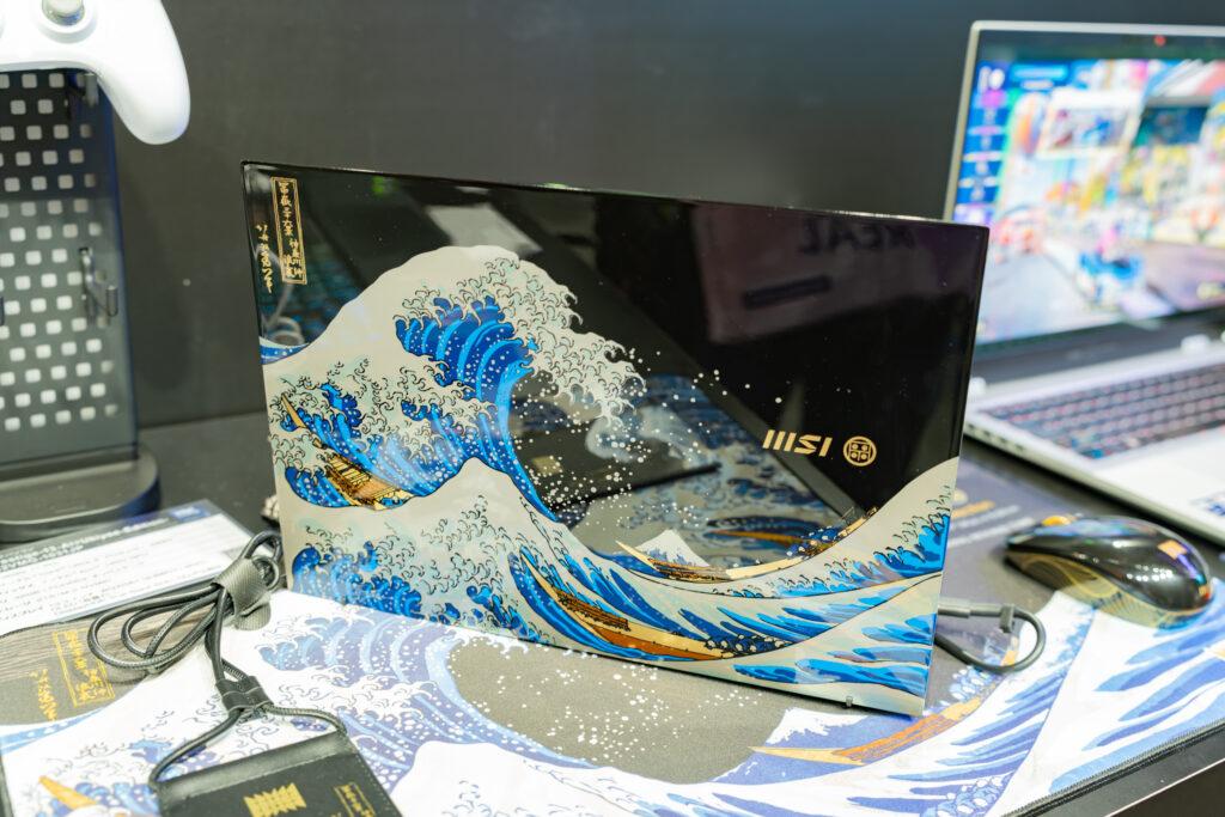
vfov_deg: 37.9
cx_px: 612
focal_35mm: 35
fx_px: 1191
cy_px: 408
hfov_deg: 54.4
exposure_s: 1/15
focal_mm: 35
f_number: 4
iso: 400
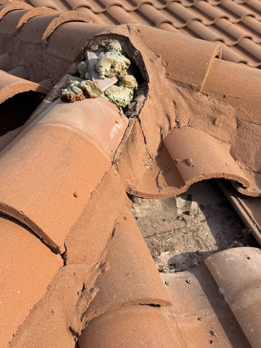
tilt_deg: -25.9
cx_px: 142
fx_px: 473
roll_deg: +1.9
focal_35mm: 47
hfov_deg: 30.9
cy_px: 203
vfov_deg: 40.3
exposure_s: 1/2710
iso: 80
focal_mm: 6.76
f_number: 1.78
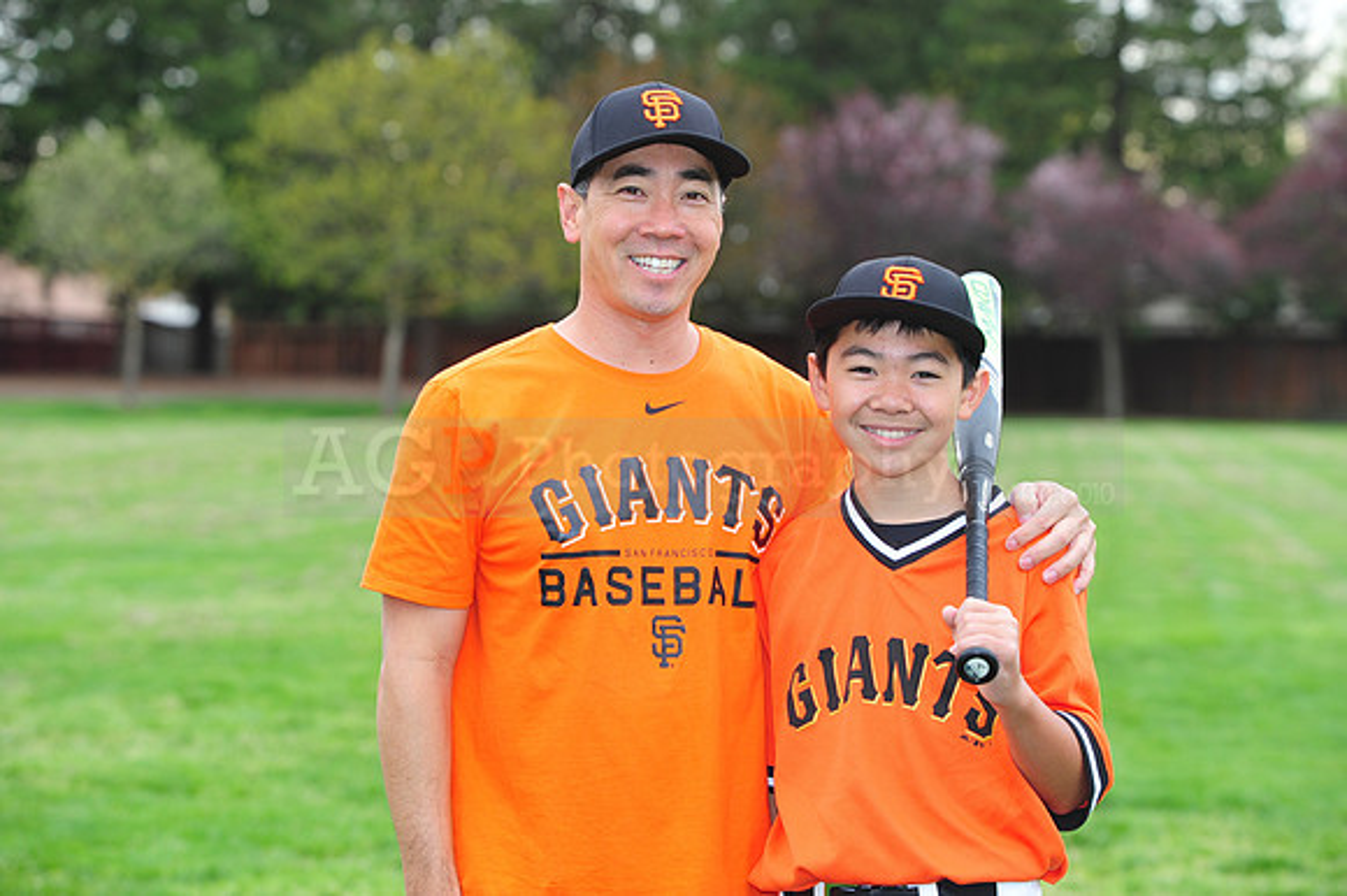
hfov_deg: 15.8
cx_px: 674
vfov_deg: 10.5
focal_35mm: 130
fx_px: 4861
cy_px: 448
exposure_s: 1/160
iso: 400
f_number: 7.1
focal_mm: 130
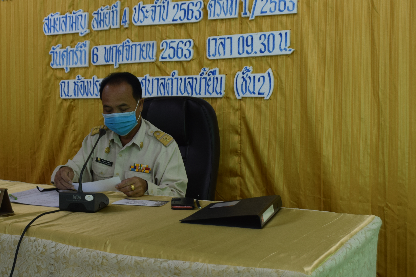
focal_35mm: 50
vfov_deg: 26.9
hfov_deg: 39.4
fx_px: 578
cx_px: 165
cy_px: 110
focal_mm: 22
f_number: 4
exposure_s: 1/60
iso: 400
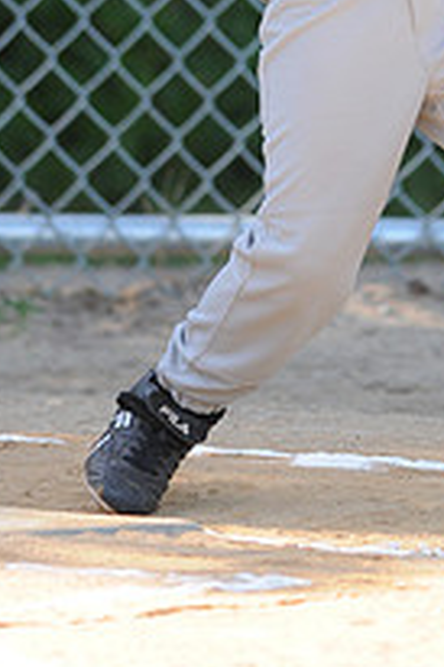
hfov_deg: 1.1
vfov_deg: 1.6
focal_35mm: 1265
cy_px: -210
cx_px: 261
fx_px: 23440
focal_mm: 300
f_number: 4
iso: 400
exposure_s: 1/640
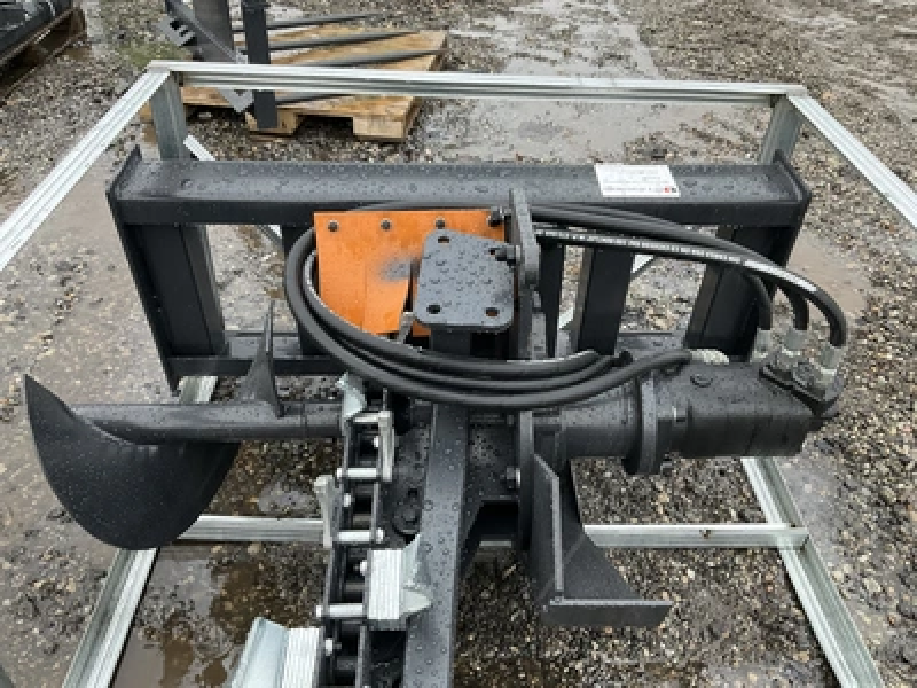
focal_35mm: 29
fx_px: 768
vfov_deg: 48.2
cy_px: 344
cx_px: 458
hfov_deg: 61.7
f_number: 1.8
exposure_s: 1/60
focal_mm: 3
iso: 80
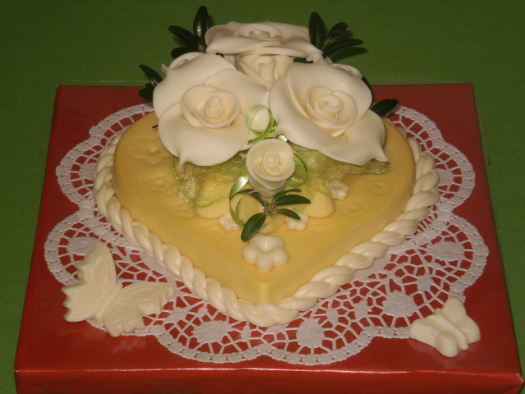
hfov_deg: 18.9
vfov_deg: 14.2
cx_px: 262
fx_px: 1577
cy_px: 197
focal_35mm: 104
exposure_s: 1/60
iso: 100
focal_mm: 17.3
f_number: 5.7
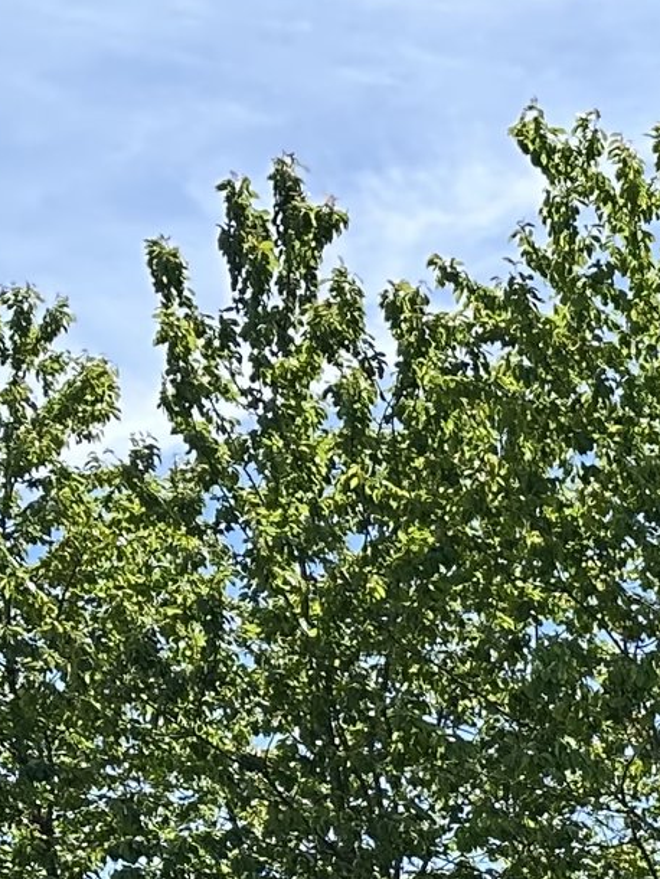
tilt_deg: -3.1
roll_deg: +1.8
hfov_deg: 10.5
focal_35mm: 118
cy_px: 1373
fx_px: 2998
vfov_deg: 15.3
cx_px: 1679
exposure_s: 1/1587
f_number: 1.78
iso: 80
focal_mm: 6.86
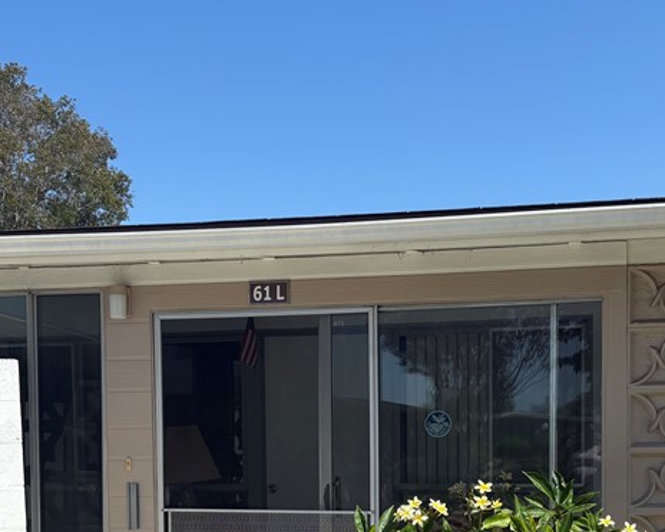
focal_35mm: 56
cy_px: 483
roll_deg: +0.8
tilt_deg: -2.6
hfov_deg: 33.6
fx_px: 1102
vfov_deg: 26.2
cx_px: 315
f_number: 1.6
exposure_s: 1/4329
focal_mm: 5.96
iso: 50
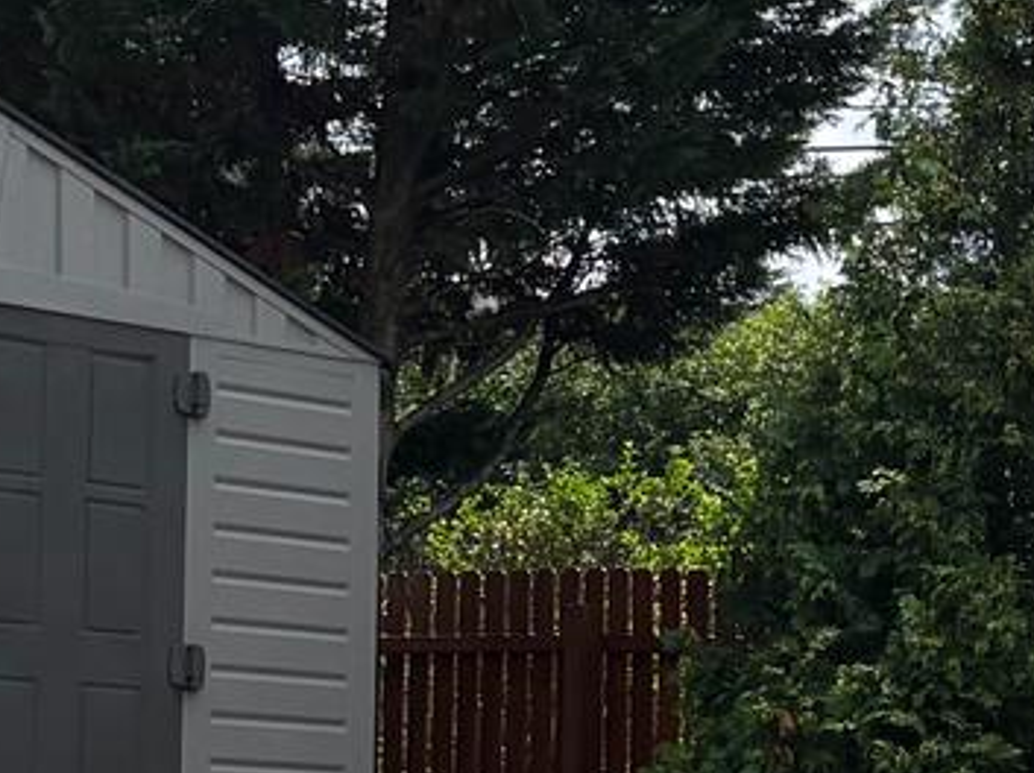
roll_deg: +0.5
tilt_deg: +4.0
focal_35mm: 151
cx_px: 1922
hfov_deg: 12.0
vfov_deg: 9.8
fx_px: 4506
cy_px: 694
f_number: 1.6
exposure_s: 1/4065
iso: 50
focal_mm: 5.96
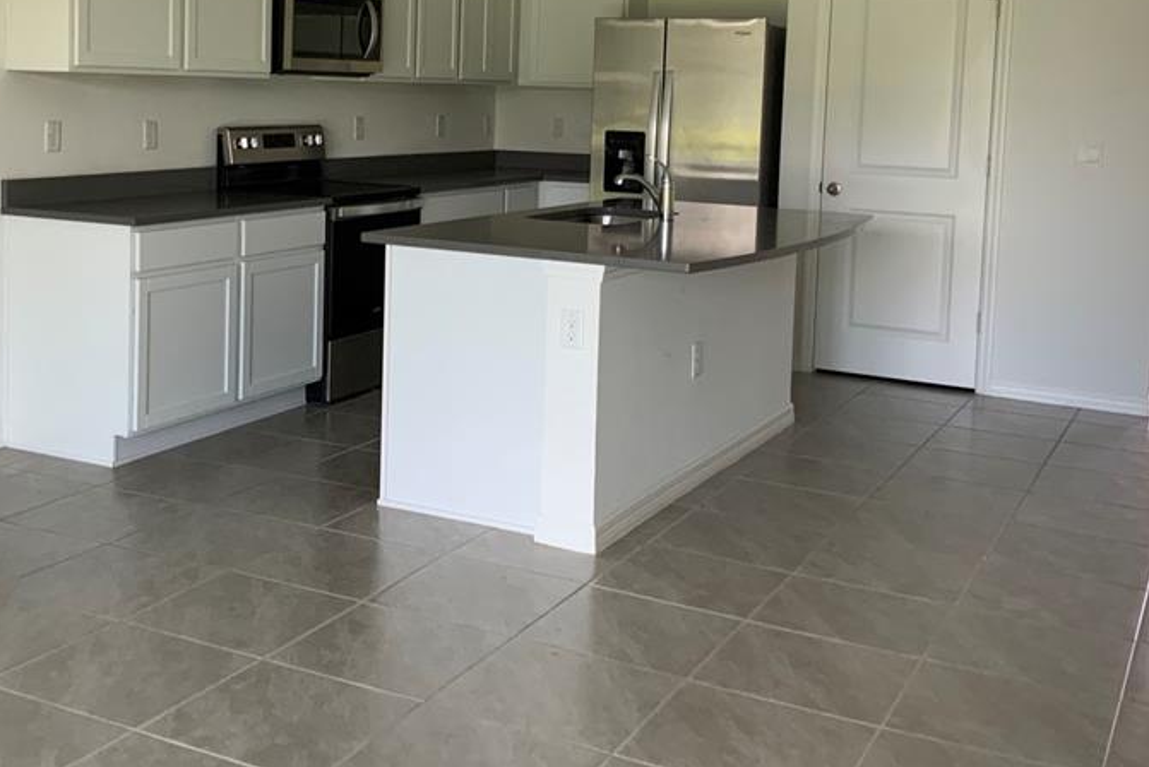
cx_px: 438
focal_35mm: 46
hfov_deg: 42.4
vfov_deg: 28.8
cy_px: 195
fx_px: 1469
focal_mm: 3
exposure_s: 1/82
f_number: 1.8
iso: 64
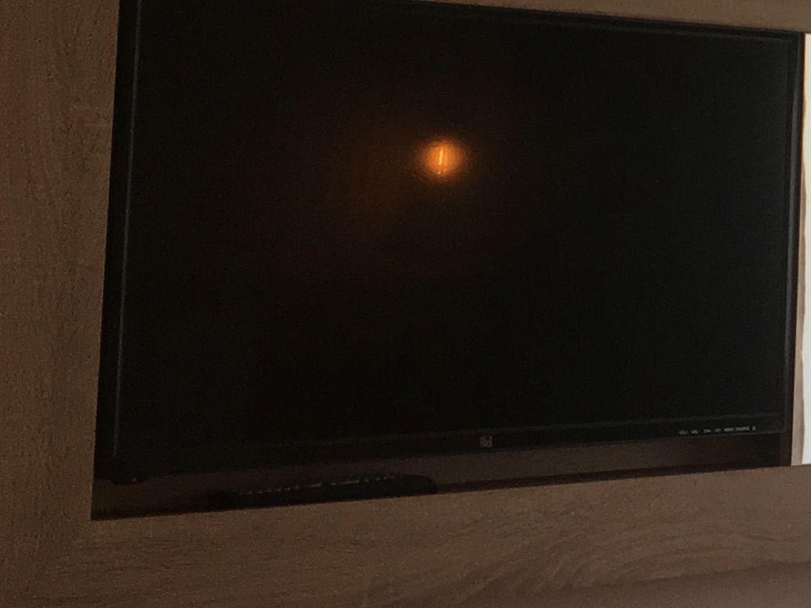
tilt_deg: +5.6
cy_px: -5
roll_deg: -0.8
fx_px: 2647
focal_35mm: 113
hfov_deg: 15.1
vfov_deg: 12.9
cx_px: 1461
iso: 32
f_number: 2.2
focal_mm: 4.15
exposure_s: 1/100
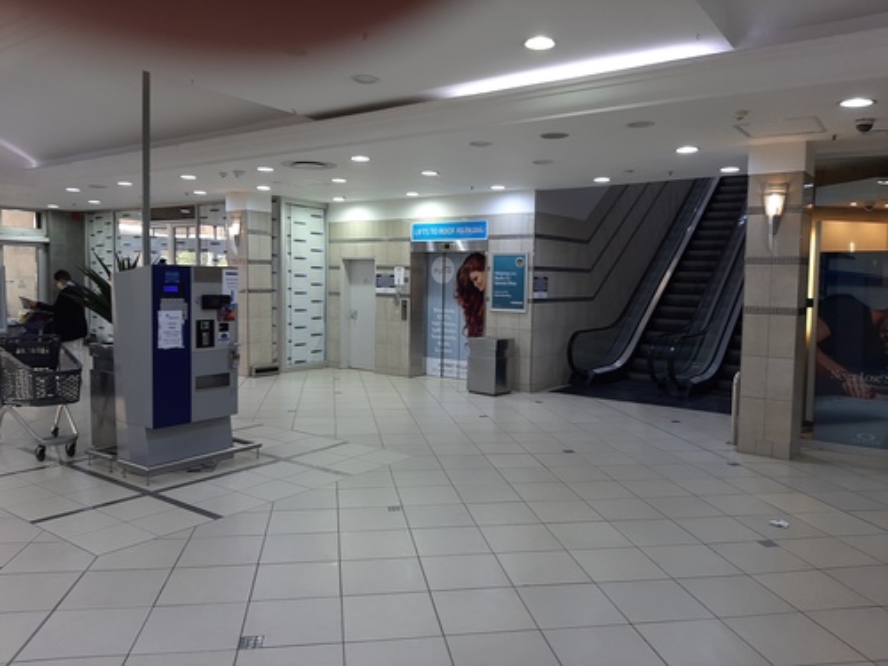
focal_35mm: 27
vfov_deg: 51.4
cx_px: 444
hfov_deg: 65.3
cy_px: 333
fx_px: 693
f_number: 1.7
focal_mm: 3.93
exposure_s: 1/50
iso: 50
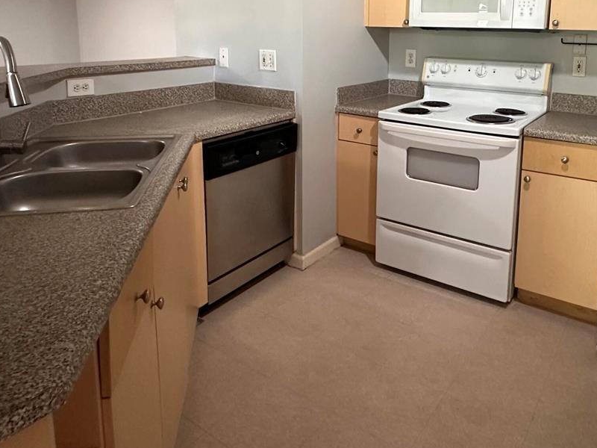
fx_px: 483
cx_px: 363
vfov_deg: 47.7
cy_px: 106
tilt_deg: -10.5
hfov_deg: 62.8
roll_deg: -0.5
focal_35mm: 28
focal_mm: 2.22
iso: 400
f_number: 2.2
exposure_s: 1/60
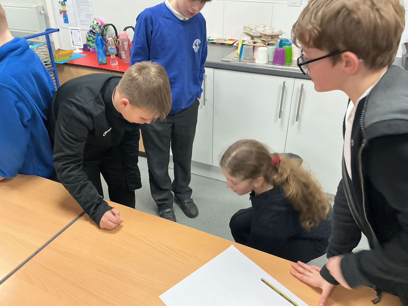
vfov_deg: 48.2
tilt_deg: -31.6
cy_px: 153
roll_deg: +0.2
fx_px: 342
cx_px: 204
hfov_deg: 61.7
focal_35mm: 29
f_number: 1.8
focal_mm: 3
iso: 100
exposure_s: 1/50
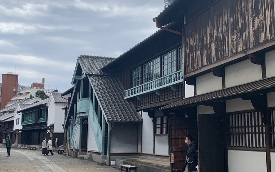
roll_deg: +0.3
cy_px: 83
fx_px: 375
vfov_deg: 25.8
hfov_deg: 40.3
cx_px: 141
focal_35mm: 50
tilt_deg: +8.1
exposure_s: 1/3086
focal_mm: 4.25
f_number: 1.8
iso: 25
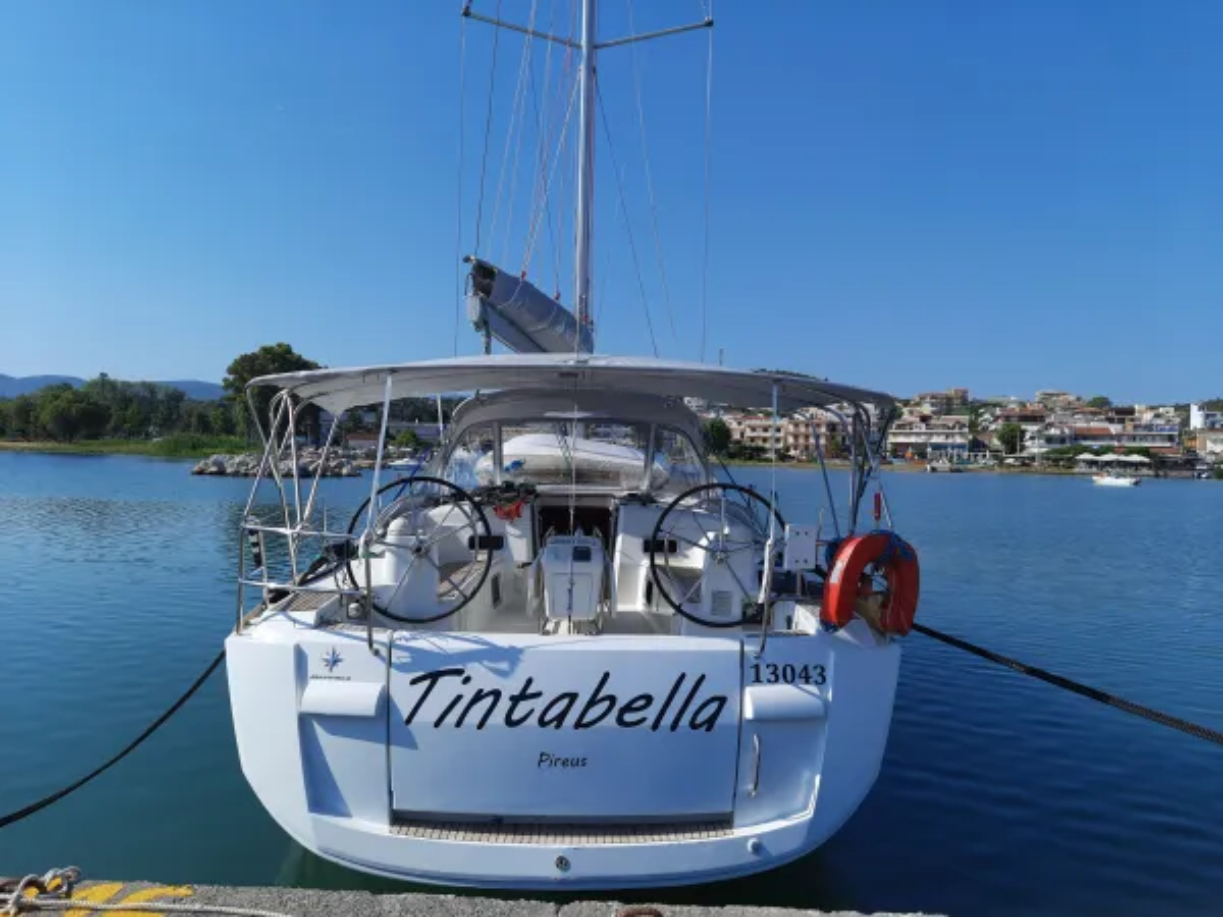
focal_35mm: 24
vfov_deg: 56.8
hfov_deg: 71.6
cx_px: 612
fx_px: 848
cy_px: 458
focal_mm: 5.23
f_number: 1.8
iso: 25
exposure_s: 1/2320
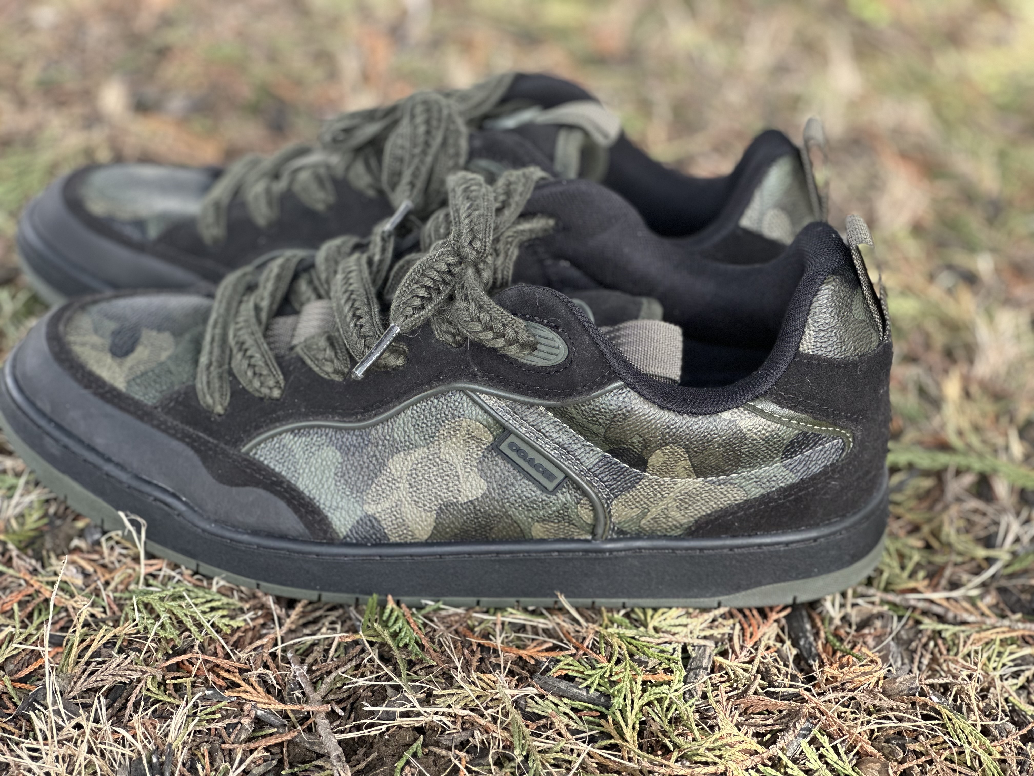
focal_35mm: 77
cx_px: 517
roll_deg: -3.5
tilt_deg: -33.8
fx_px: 2300
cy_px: 388
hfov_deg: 25.3
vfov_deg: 19.1
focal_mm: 9
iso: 160
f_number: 2.8
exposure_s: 1/121
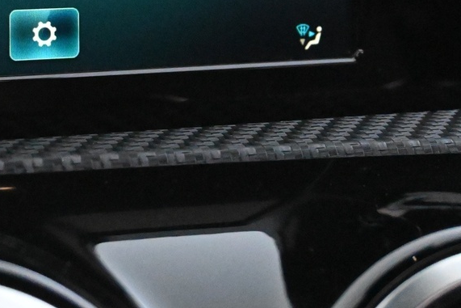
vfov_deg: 12.4
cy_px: -128
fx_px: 1363
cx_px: 62
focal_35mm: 106
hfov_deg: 18.9
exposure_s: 1/40
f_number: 4.2
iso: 11400
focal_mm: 25
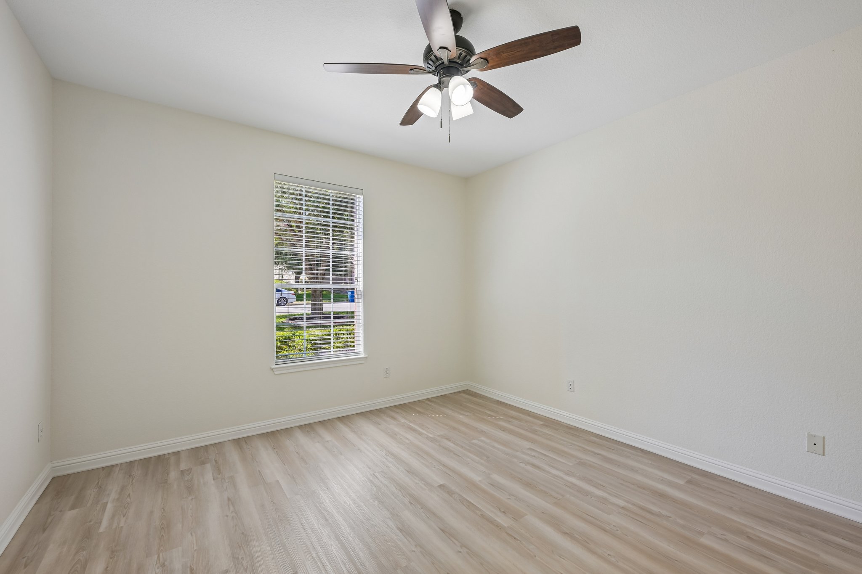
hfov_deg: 100.4
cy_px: 287
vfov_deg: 77.3
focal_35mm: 15
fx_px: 359
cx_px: 431
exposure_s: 1/30
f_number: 6.7
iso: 100
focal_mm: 15
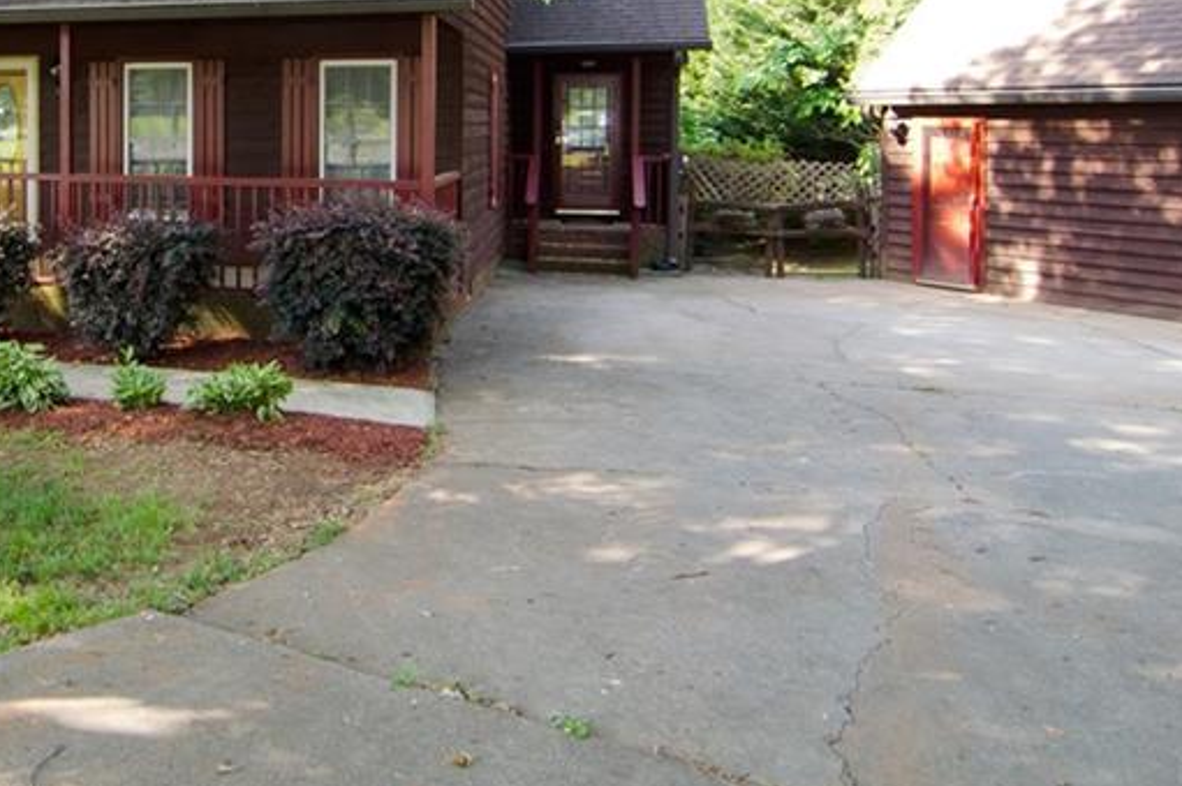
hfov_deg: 53.3
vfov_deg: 38.2
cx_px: 231
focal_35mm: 33
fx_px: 1083
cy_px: 142
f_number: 4
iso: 1000
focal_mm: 11
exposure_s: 1/250
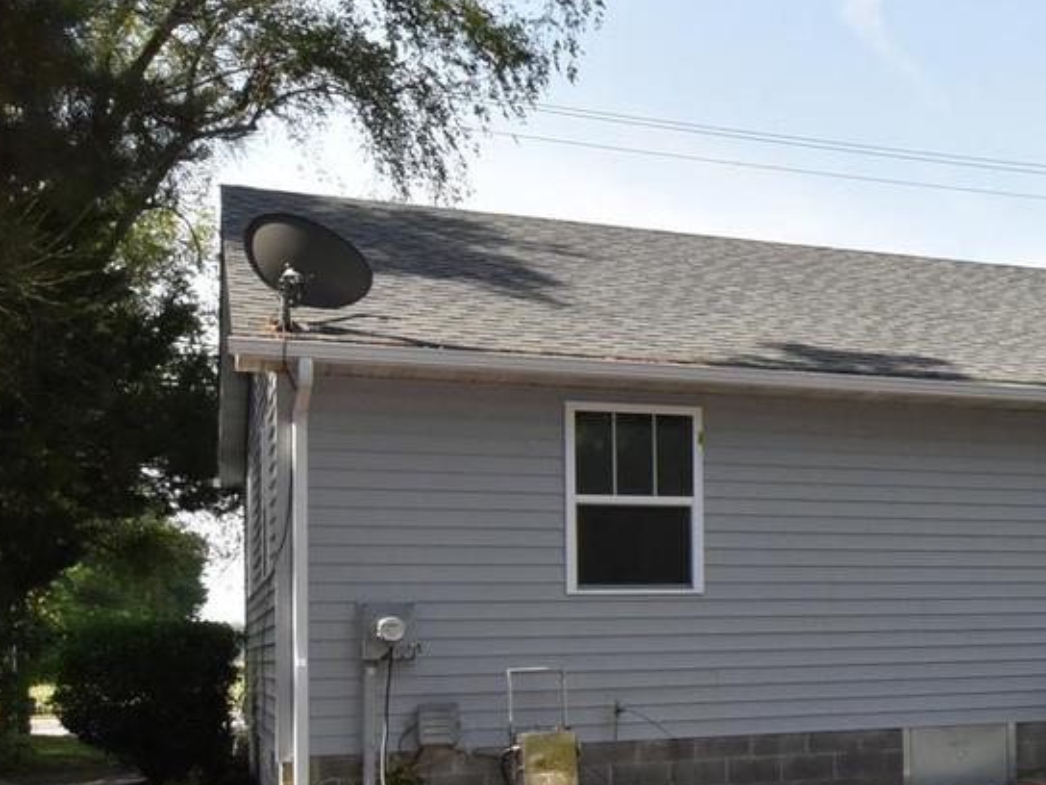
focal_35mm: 57
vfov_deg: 25.3
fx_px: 1731
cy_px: 581
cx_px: 1294
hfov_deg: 28.6
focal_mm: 15
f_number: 20
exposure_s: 1/200
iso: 800
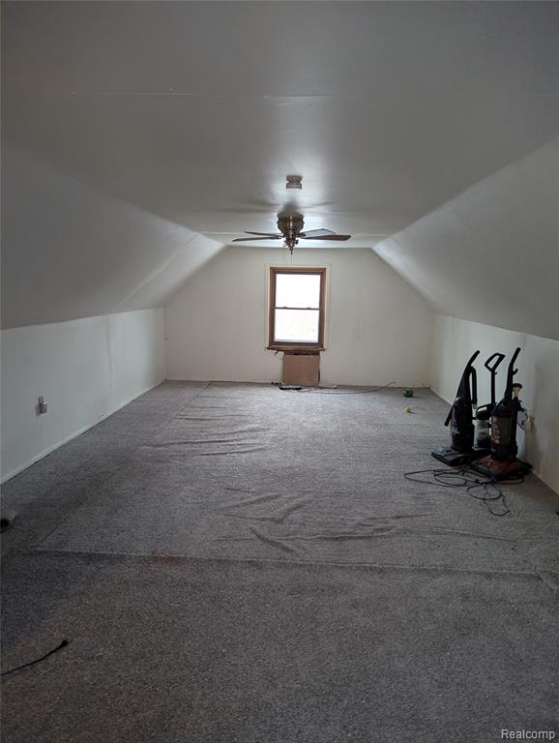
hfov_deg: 56.9
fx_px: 516
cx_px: 280
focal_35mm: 24
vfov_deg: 71.5
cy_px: 372
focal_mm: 6.81
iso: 301
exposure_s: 1/120
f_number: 1.85
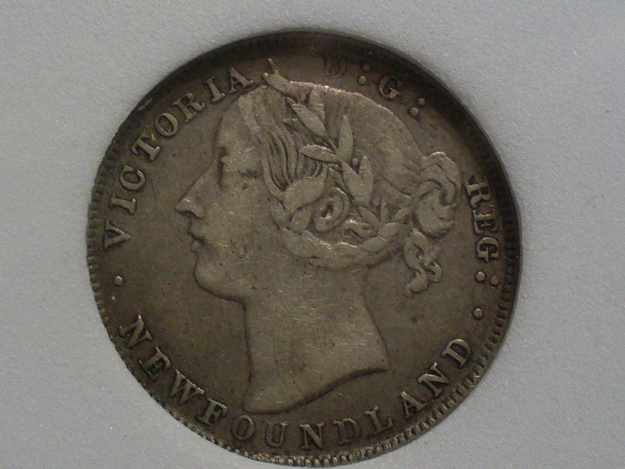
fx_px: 668
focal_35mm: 37
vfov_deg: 38.7
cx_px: 312
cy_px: 234
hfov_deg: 50.1
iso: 125
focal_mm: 6.1
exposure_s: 1/30
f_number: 2.8
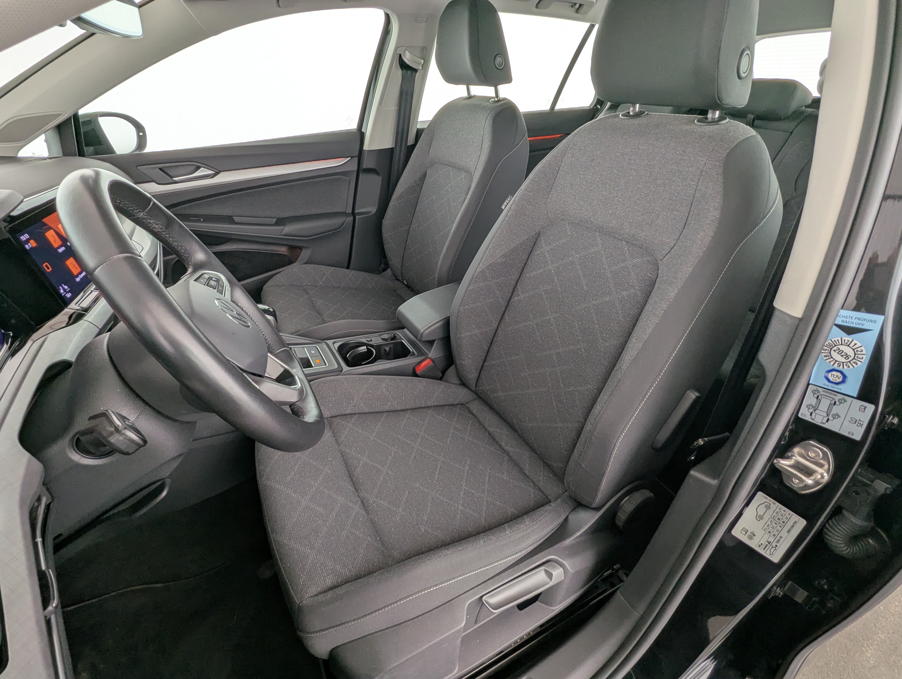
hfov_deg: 94.4
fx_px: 418
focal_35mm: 16
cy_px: 340
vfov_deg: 78.2
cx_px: 451
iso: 54
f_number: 2.2
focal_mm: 2.35
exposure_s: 1/48.4
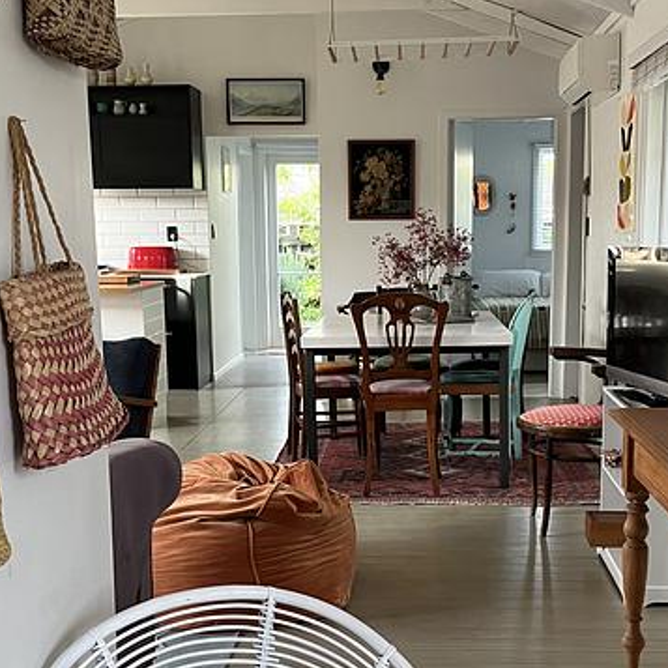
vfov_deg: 41.6
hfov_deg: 41.8
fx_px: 873
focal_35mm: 40
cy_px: 418
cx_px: 378
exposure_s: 1/75
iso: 125
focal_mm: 5.1
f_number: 1.6
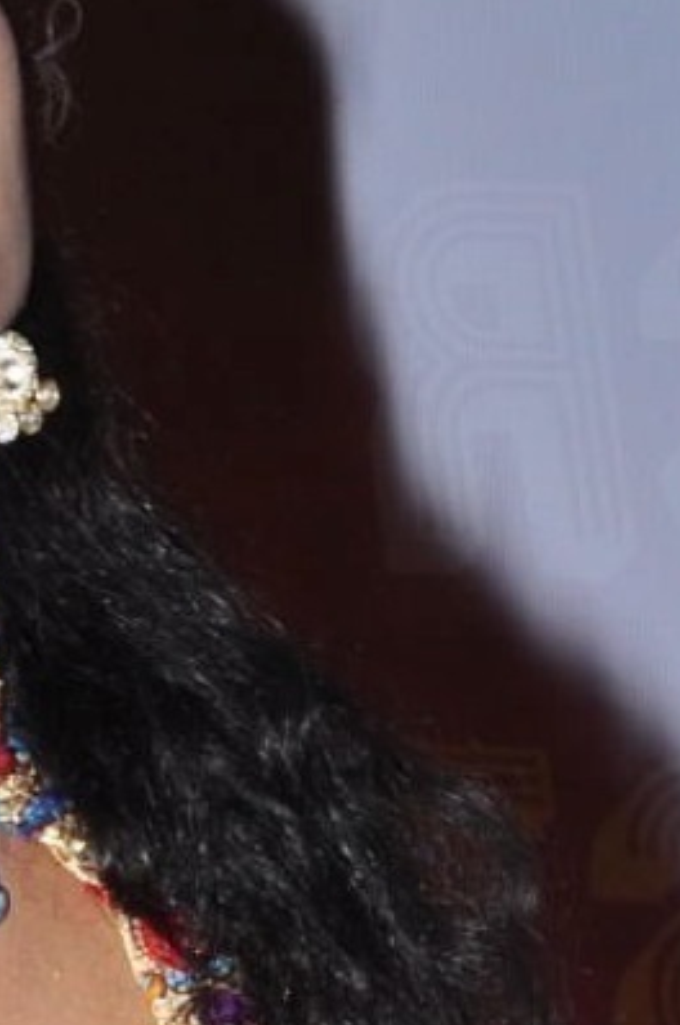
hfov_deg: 3.9
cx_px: 193
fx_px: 10064
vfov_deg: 5.7
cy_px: 1826
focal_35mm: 354
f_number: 11
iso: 400
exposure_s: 1/125
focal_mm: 52
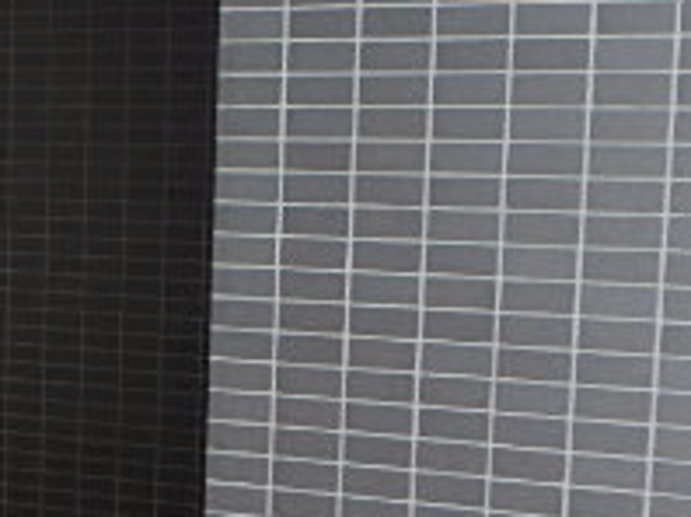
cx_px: -346
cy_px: 227
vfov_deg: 21.6
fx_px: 1356
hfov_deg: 23.1
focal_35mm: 68
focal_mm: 3.7
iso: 250
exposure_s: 1/30
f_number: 3.5
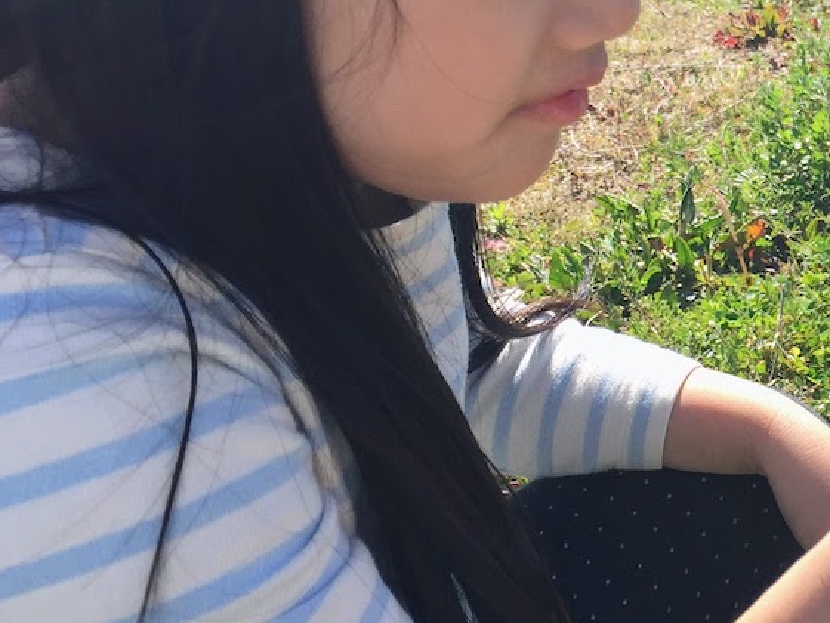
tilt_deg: -20.6
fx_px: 1487
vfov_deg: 23.5
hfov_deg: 28.7
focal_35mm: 62
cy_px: 188
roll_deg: +11.2
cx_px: 874
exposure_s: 1/989
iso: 32
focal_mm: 4.15
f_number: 2.2
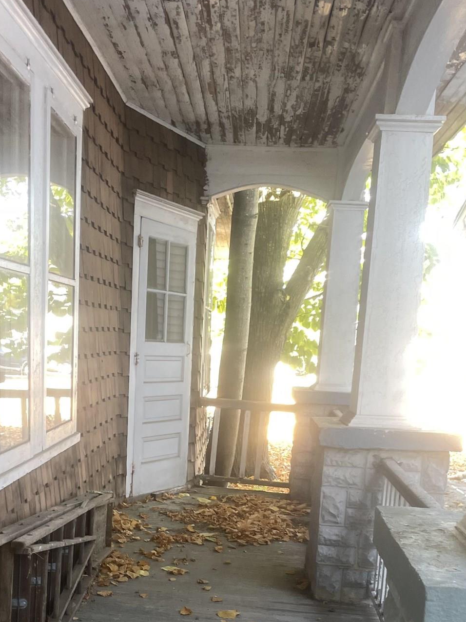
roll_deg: -2.0
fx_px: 844
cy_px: 492
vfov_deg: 39.0
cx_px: 199
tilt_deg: -12.6
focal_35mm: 47
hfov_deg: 30.8
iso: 100
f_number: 1.6
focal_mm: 4.2
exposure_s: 1/121
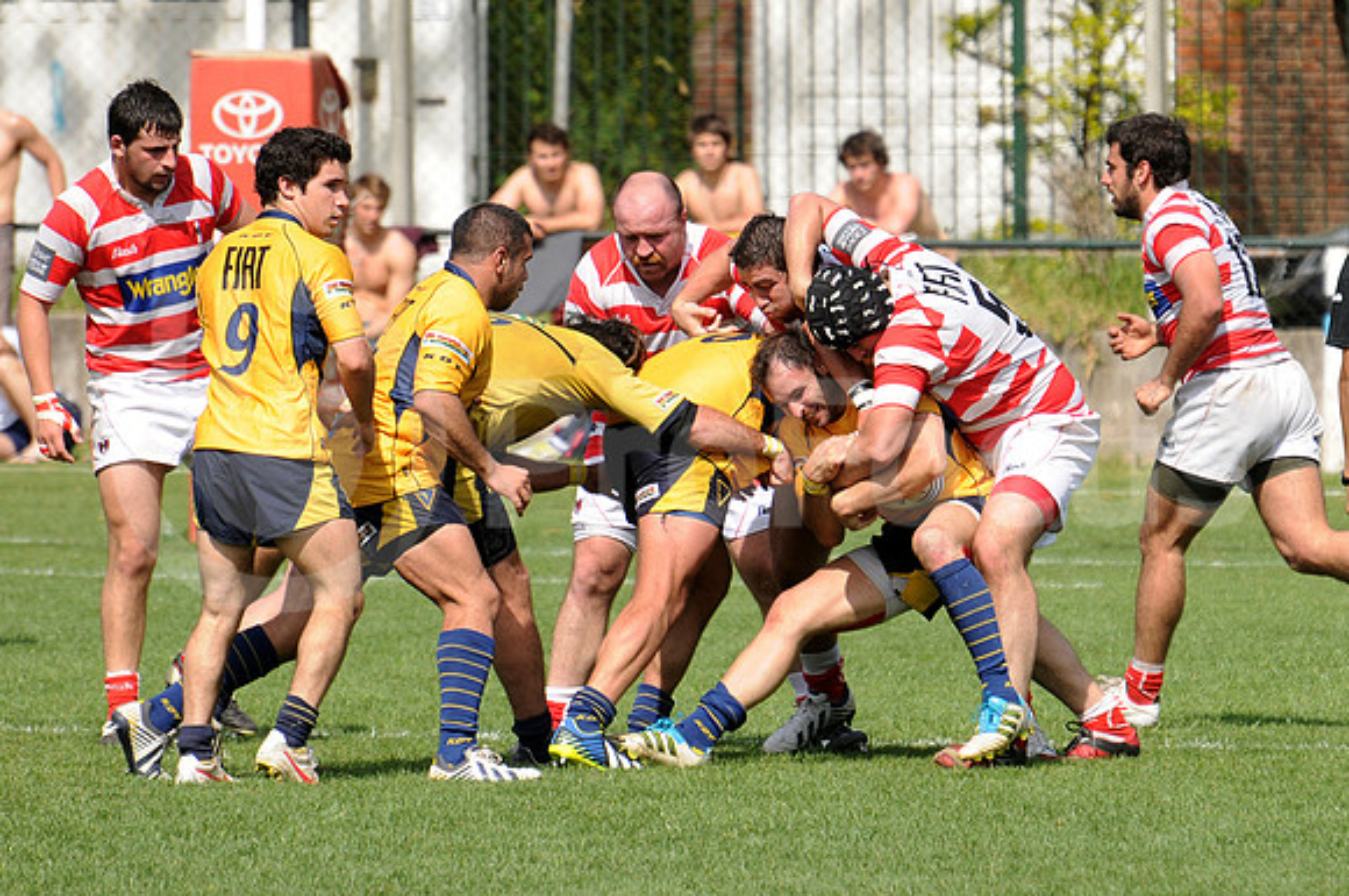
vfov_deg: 3.8
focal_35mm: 360
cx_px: 674
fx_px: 13471
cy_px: 448
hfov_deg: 5.7
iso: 250
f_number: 5.3
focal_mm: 240
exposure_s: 1/800
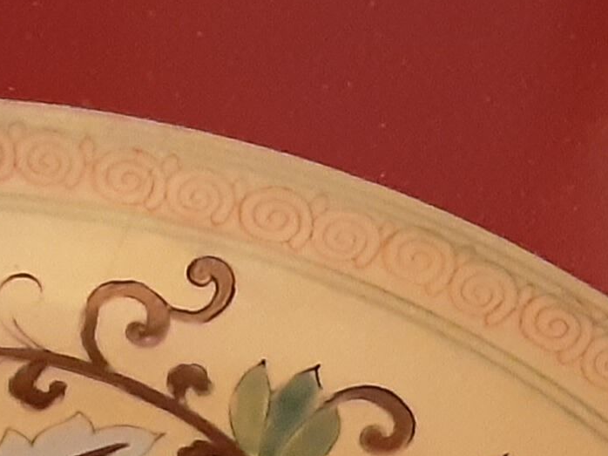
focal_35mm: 131
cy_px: 973
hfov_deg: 14.7
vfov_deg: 10.3
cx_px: -81
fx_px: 2300
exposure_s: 1/25
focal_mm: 2.9
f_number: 1.9
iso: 320
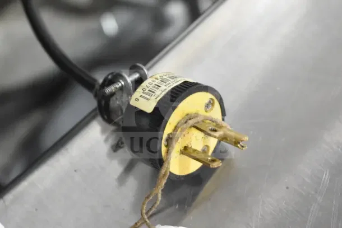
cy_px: 114
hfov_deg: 24.6
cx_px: 171
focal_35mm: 82
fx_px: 784
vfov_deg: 16.6
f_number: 5.6
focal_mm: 55
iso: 6400
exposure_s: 1/125
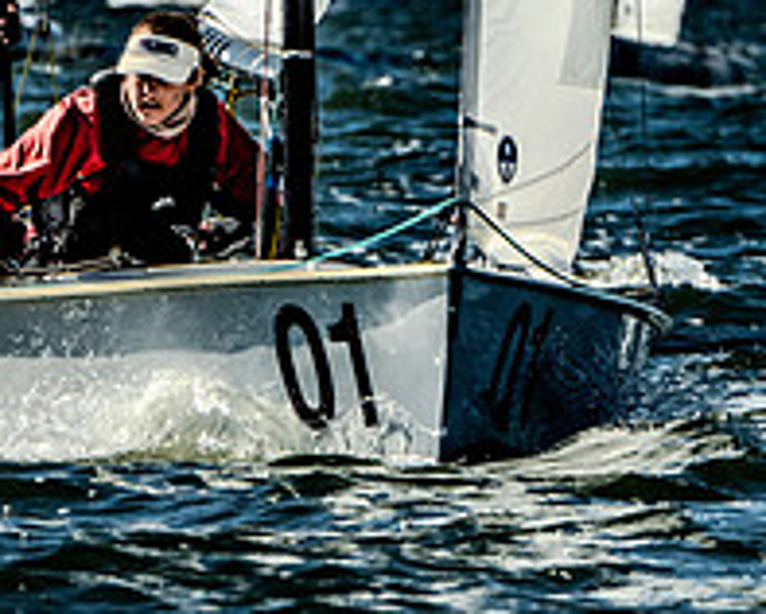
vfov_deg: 1.0
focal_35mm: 1491
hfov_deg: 1.3
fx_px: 33835
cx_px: 137
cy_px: 53
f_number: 11
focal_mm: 391
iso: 640
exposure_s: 1/2000
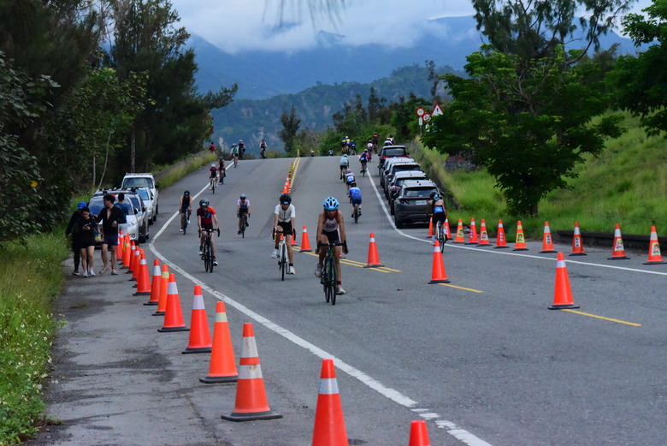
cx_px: 334
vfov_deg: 10.2
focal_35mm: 135
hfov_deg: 15.2
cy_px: 223
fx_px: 2503
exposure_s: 1/3200
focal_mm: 135
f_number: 14
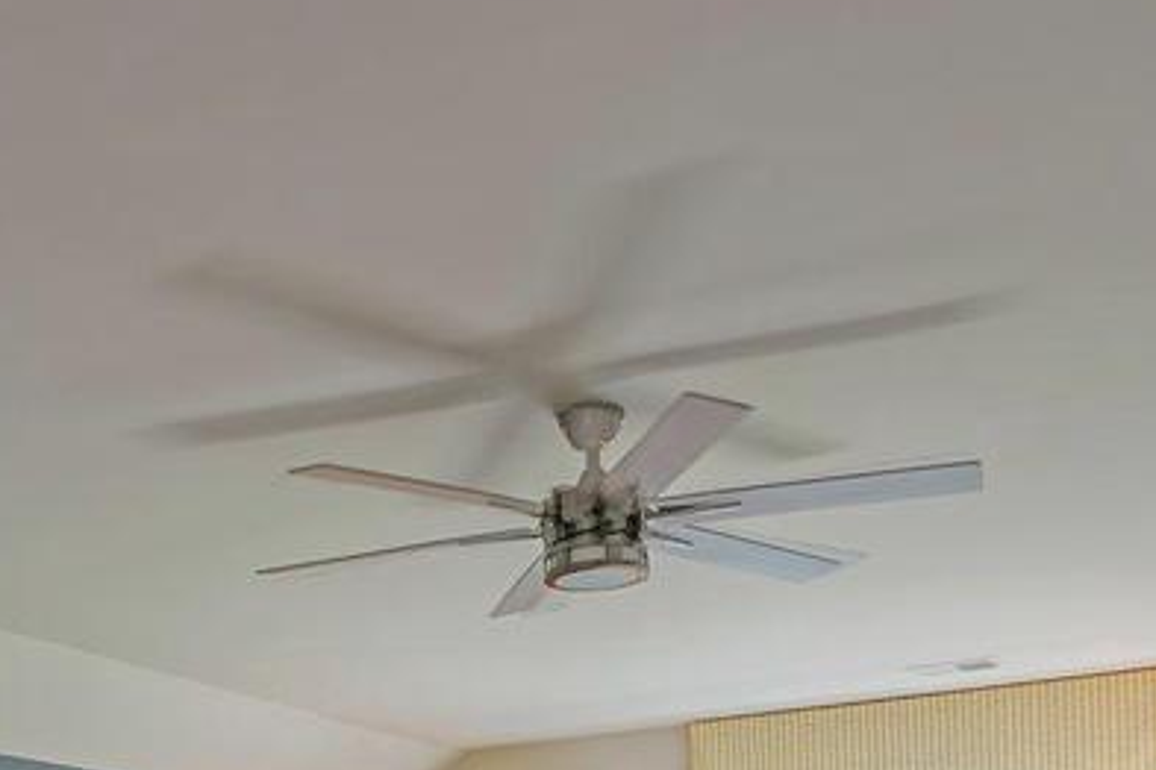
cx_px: 341
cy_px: 1035
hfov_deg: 35.7
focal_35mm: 55
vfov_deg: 21.9
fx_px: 1766
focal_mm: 10
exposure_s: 1/30
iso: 100
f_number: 2.8
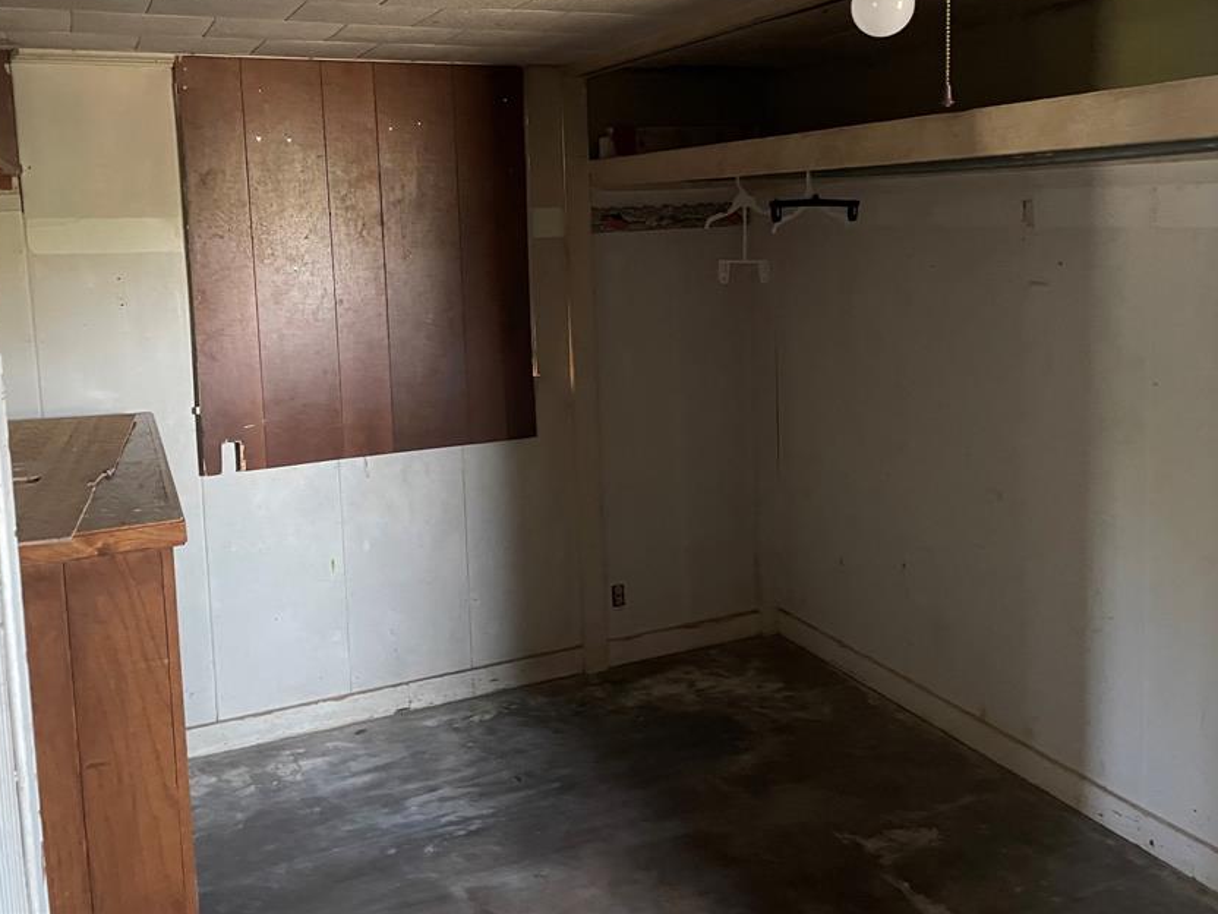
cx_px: 564
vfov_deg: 43.9
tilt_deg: -6.4
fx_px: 1126
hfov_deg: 56.8
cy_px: 353
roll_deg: +2.0
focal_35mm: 32
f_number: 1.6
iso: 640
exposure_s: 1/30
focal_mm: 4.2
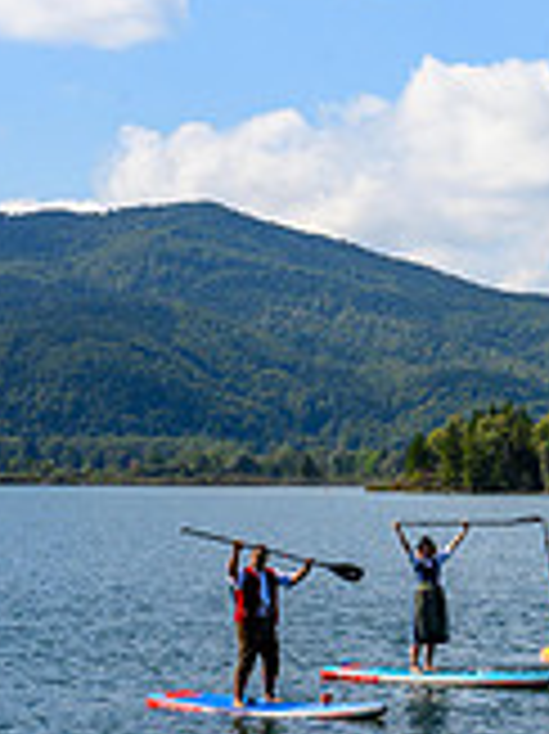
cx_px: 1161
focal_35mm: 130
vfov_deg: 15.2
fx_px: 2753
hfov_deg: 10.3
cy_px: 383
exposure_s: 1/500
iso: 200
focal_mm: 38
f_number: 11
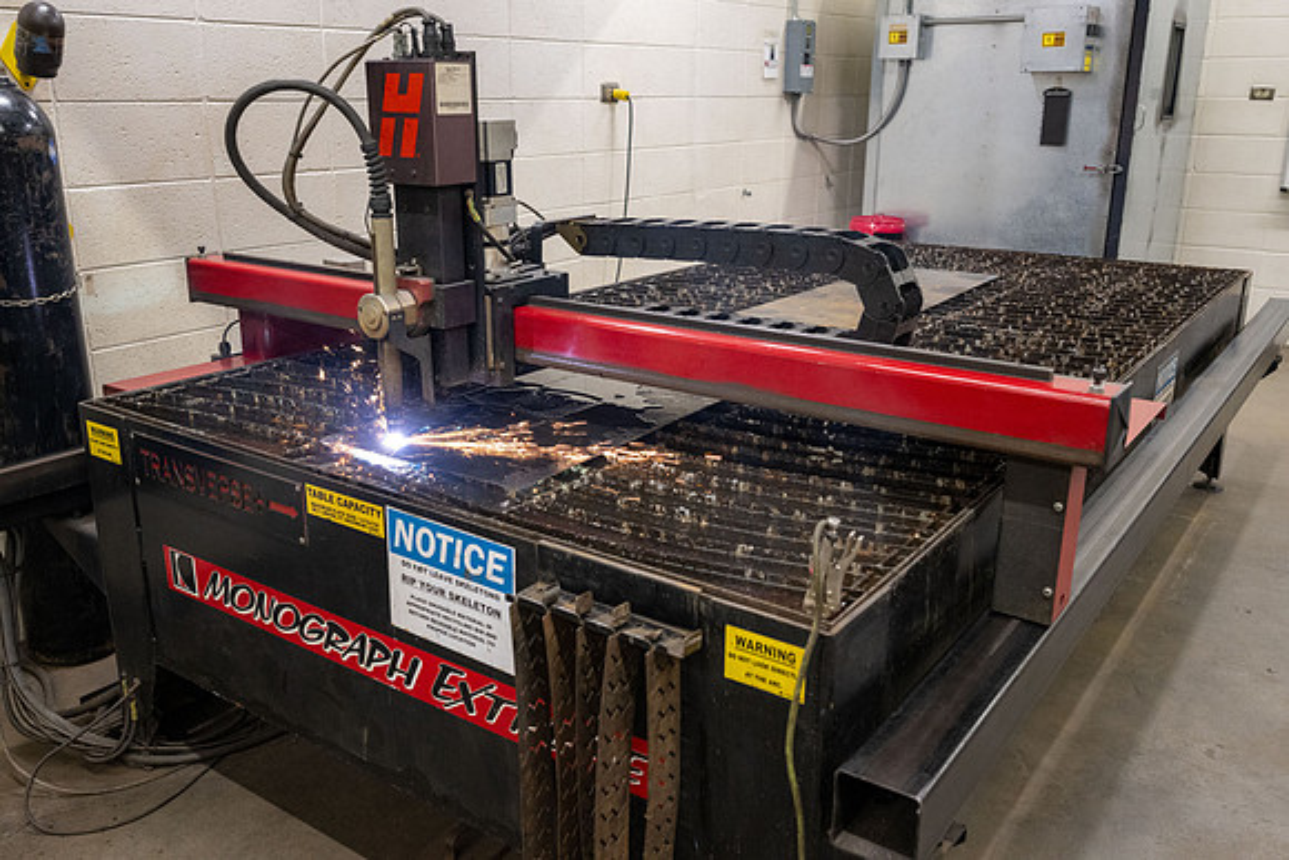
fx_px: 1074
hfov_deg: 61.9
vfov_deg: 43.6
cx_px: 644
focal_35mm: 30
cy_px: 430
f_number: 4
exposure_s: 1/250
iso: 4000
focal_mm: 30
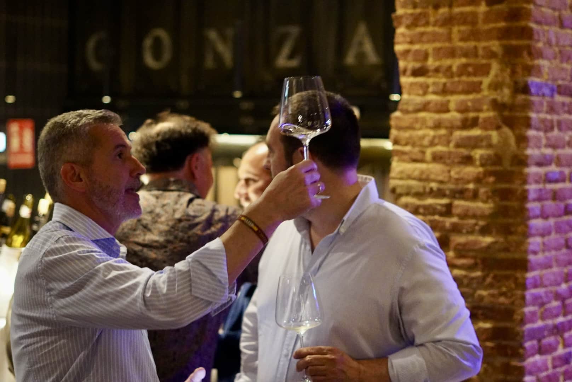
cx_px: 286
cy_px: 191
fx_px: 1192
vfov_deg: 18.2
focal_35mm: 75
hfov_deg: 27.0
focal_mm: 50
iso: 6400
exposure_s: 1/160
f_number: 2
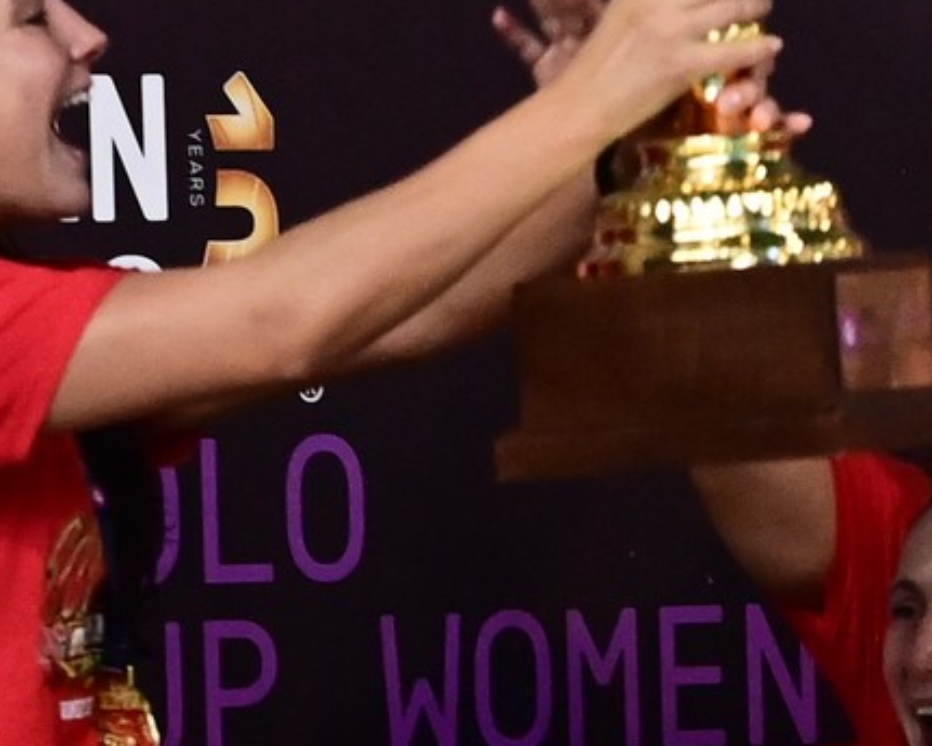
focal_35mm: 529
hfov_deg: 3.6
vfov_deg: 2.9
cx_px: 1207
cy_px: 283
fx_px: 14595
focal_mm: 135
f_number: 3.2
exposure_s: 1/500
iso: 2500
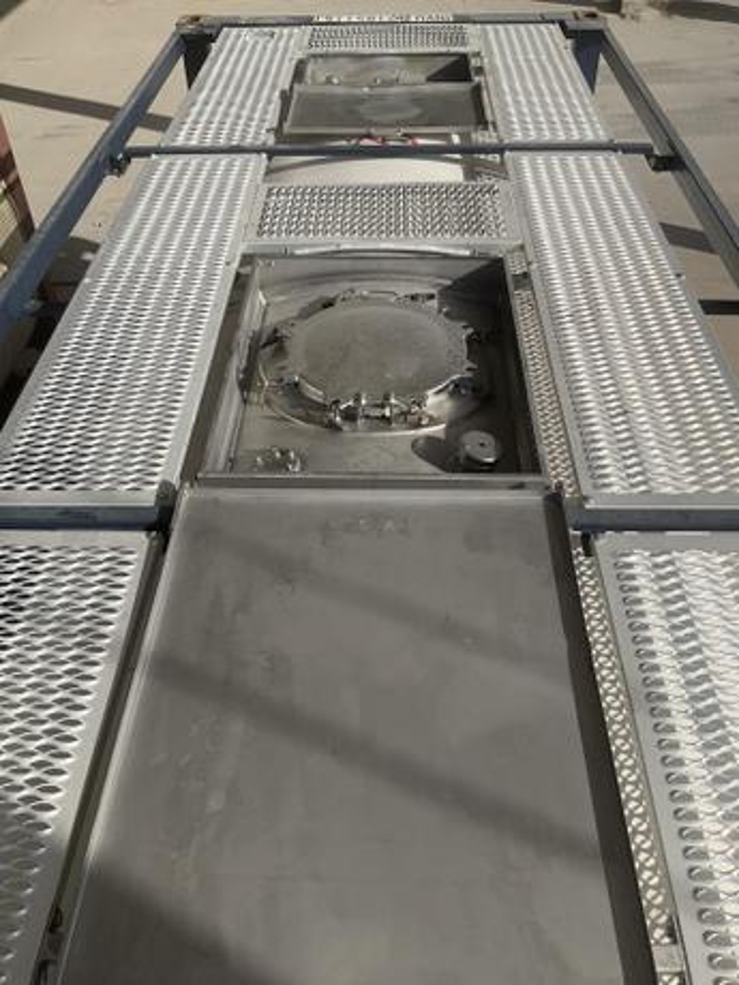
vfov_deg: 61.7
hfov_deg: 48.2
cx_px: 370
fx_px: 825
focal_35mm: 29
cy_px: 492
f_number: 1.8
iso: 25
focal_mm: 3
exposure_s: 1/2427
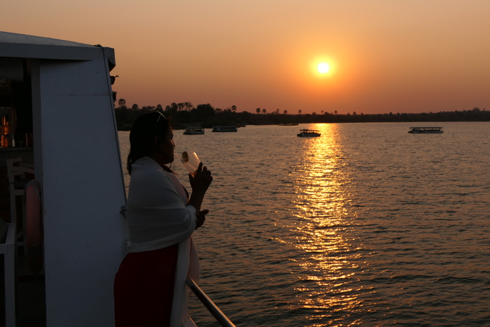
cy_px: 164
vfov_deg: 31.9
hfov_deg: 46.4
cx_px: 245
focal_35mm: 42
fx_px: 572
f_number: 4
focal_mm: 15.5
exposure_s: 1/1000
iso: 125
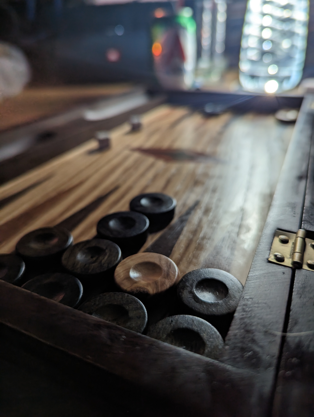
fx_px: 290
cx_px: 157
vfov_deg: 71.5
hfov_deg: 56.9
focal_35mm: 24
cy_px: 208
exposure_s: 1/8.87
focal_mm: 6.81
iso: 175
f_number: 1.85
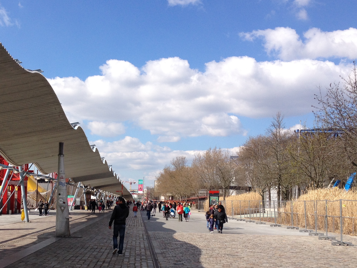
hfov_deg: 35.8
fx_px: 547
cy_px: 176
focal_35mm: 53
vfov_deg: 27.4
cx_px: 117
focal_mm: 4.28
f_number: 2.4
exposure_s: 1/1727
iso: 50
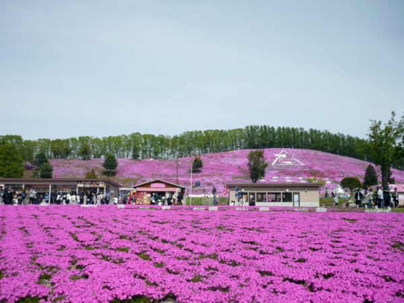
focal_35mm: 33
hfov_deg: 55.4
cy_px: 152
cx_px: 202
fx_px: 385
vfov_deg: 42.9
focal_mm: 5.5
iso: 100
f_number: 8
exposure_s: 1/320
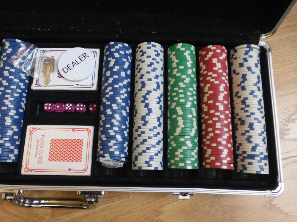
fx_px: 214
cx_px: 148
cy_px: 111
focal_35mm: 25
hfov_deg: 69.4
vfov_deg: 54.9
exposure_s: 1/10
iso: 400
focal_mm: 4.3
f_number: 3.3
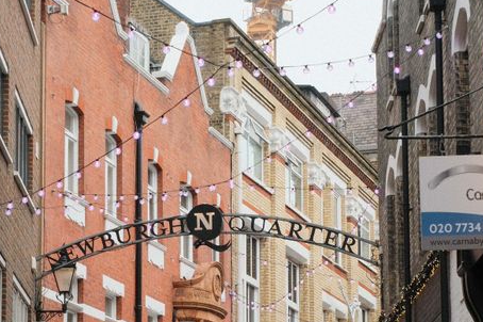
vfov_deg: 10.6
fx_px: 1703
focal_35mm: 127
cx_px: 196
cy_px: 364
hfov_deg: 16.1
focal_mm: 32.1
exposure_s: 1/180
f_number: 6.3
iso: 640
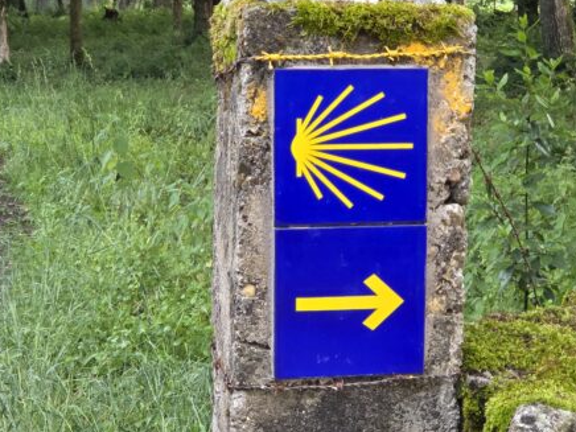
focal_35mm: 95
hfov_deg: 20.7
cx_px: 281
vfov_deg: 15.6
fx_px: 1581
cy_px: 185
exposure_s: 1/100
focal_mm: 7
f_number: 2.4
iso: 200
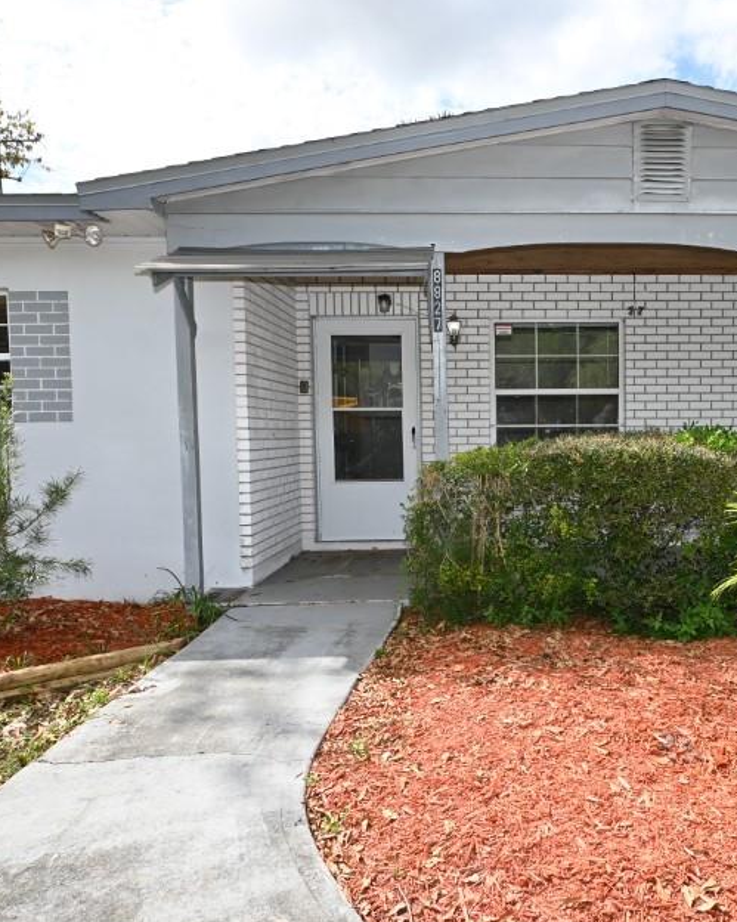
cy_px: 465
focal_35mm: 26
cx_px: 511
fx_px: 709
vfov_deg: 66.0
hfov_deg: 53.5
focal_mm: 12
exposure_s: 1/200
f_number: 7.1
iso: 100
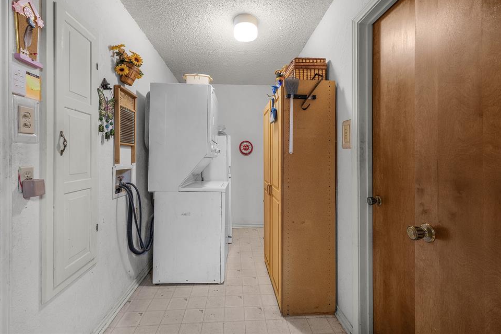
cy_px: 156
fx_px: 223
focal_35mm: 16
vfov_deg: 73.6
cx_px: 248
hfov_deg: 96.8
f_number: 10
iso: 200
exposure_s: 1.6
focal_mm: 10
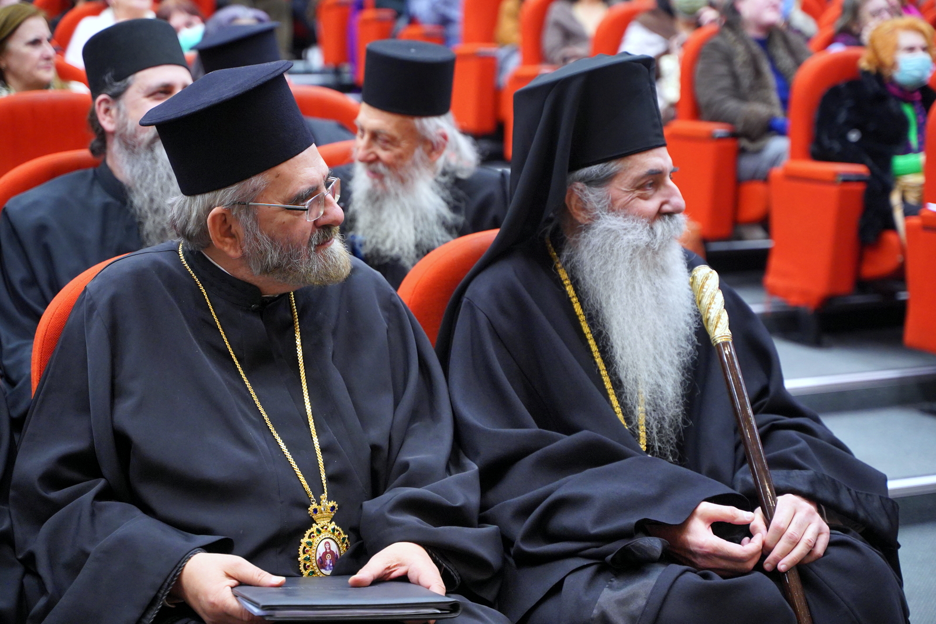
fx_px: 1586
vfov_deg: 22.3
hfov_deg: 32.9
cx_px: 468
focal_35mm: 61
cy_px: 312
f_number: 3.2
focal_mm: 61
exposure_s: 1/160
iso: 2000
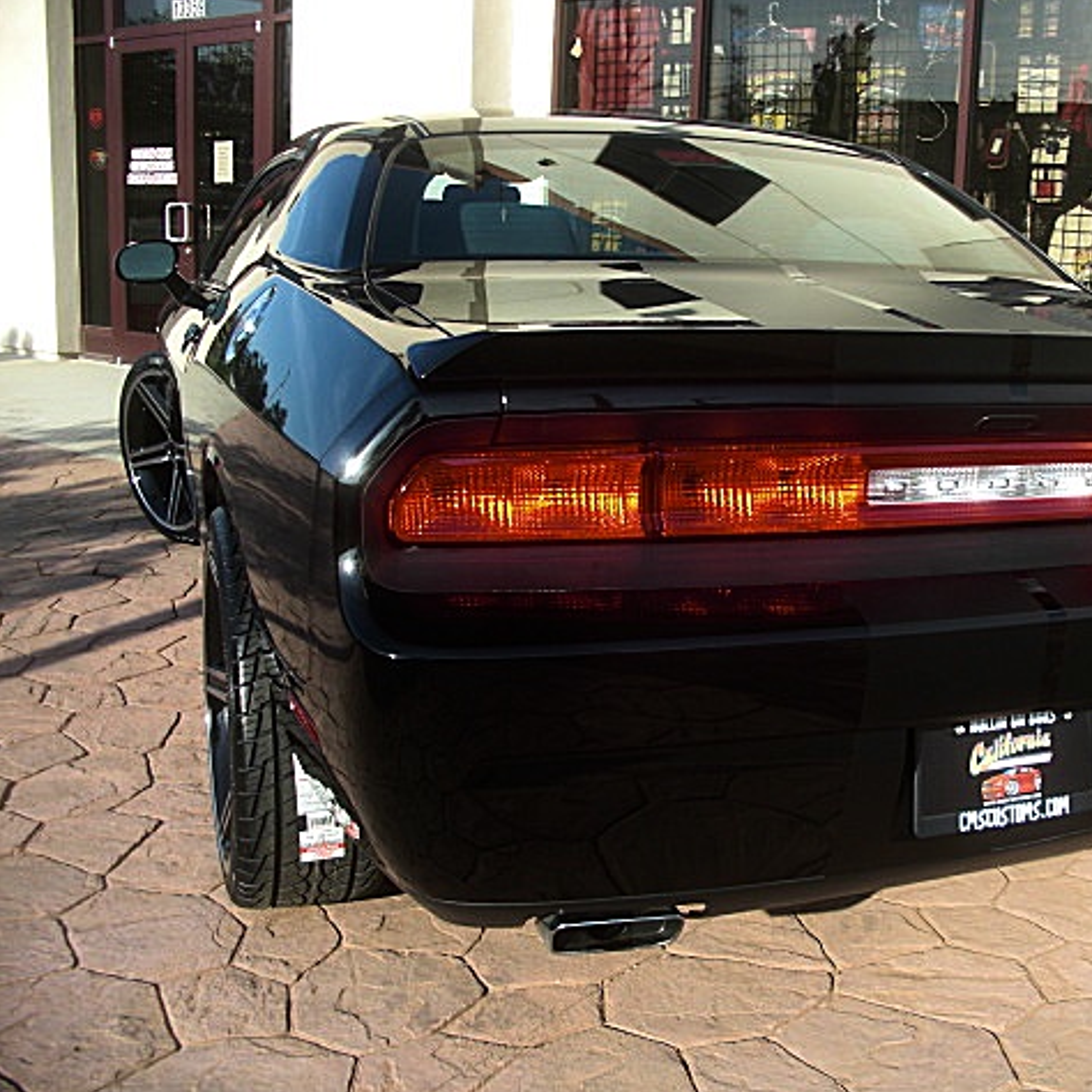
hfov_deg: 38.7
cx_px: 733
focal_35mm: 43
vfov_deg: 39.2
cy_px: 544
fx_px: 1535
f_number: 2.8
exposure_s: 1/320
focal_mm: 6.3
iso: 50
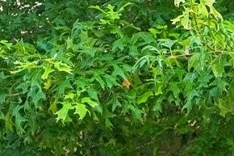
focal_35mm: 212
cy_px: -21
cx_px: 155
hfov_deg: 9.7
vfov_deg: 6.4
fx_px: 1377
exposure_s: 1/30
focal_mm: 20
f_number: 8
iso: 200
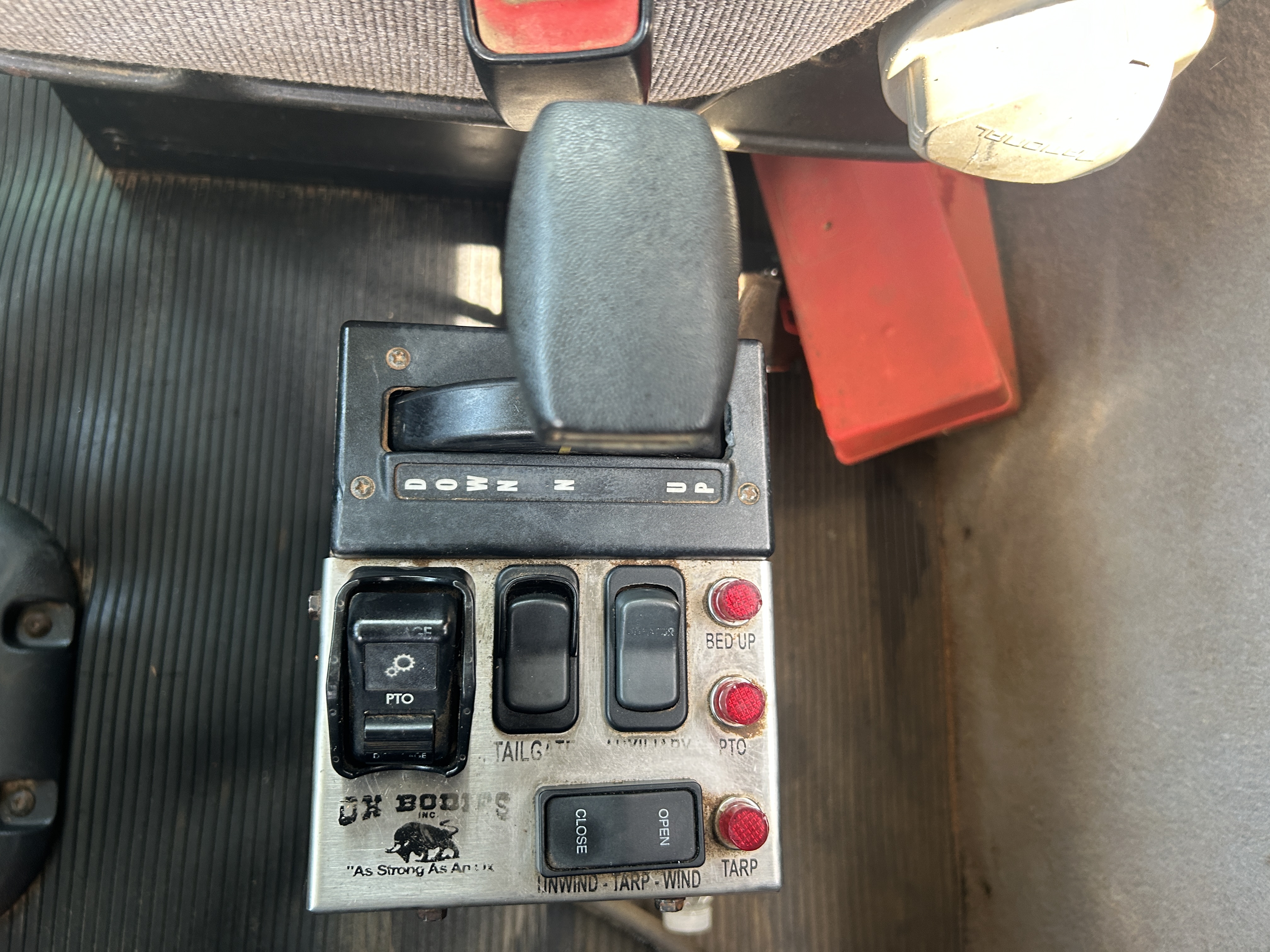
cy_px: 476
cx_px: 635
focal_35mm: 26
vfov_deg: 53.1
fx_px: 954
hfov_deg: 67.3
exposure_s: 1/60
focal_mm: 5.7
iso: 160
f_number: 1.5
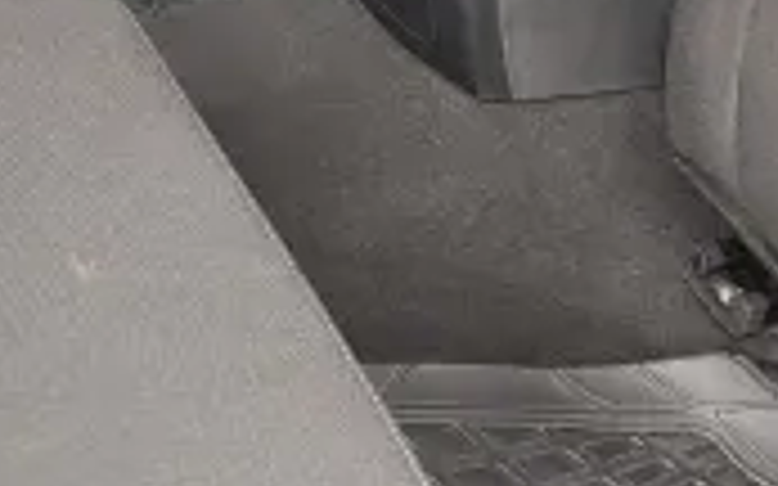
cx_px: -531
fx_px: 1908
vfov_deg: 13.8
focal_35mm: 90
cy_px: -194
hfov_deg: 18.9
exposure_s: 1/100
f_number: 1.8
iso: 244
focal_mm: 5.56
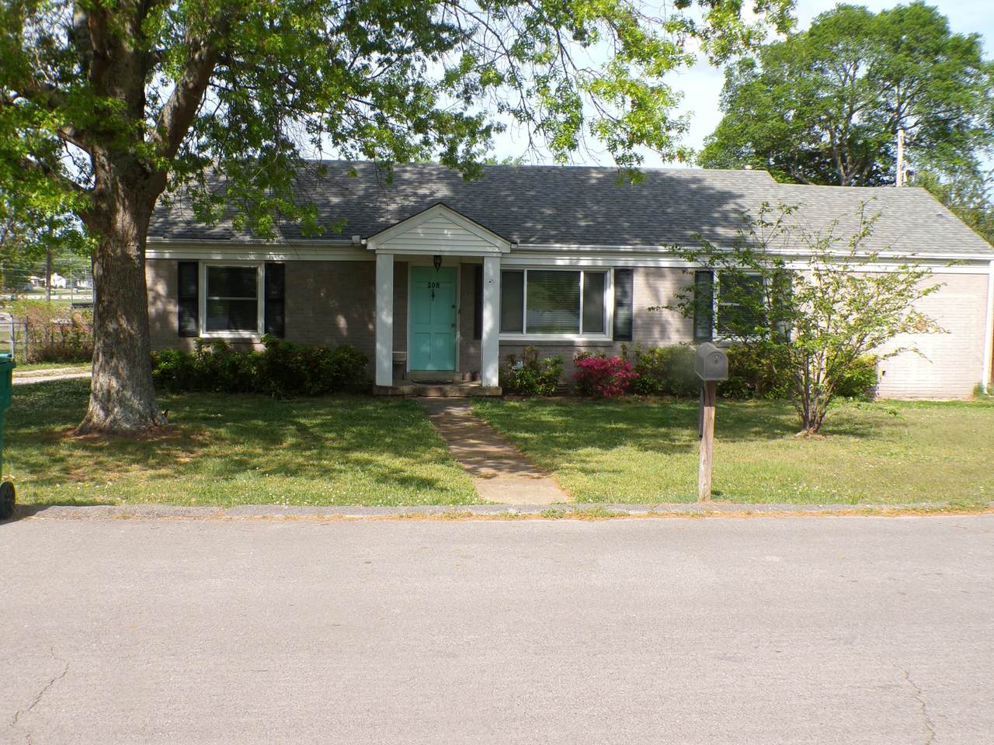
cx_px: 497
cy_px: 372
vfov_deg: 38.7
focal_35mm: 37
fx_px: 1062
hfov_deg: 50.1
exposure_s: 1/300
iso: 100
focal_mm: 6.6
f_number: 4.9
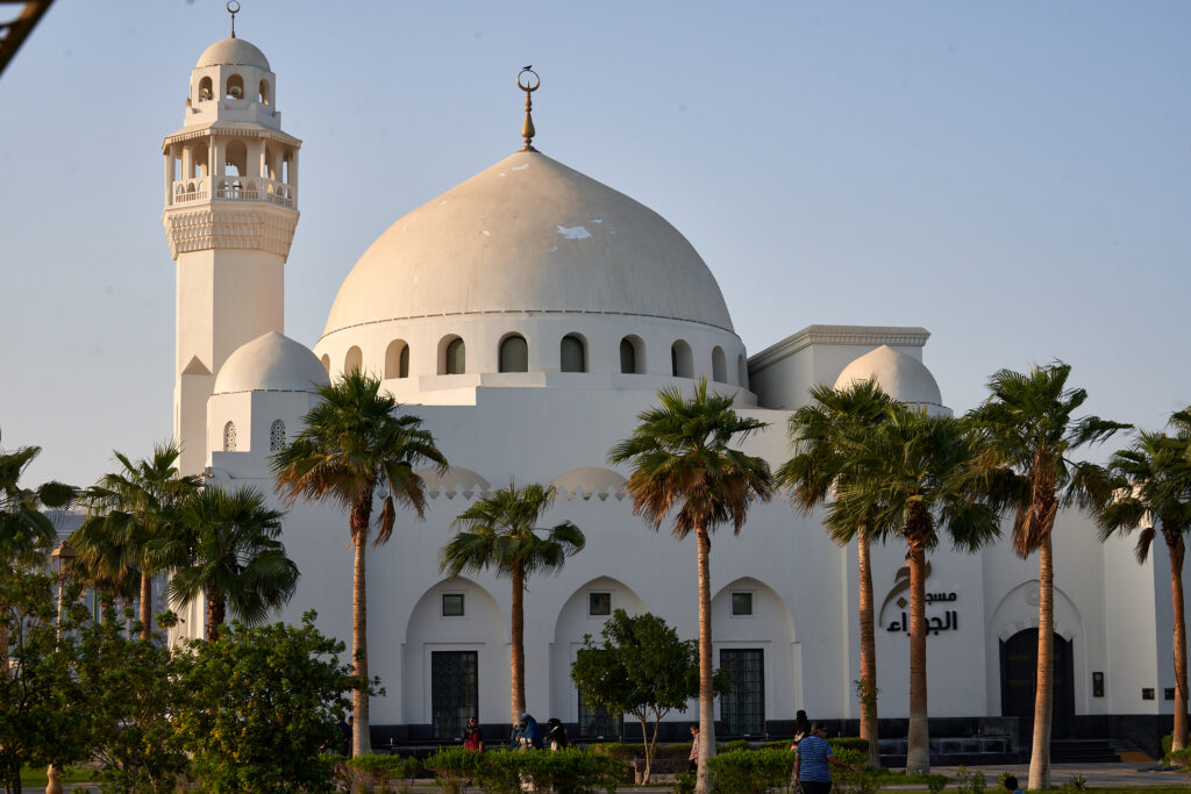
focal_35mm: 70
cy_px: 397
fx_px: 2316
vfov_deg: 19.5
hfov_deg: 28.8
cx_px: 596
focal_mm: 70
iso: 400
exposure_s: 1/320
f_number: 13
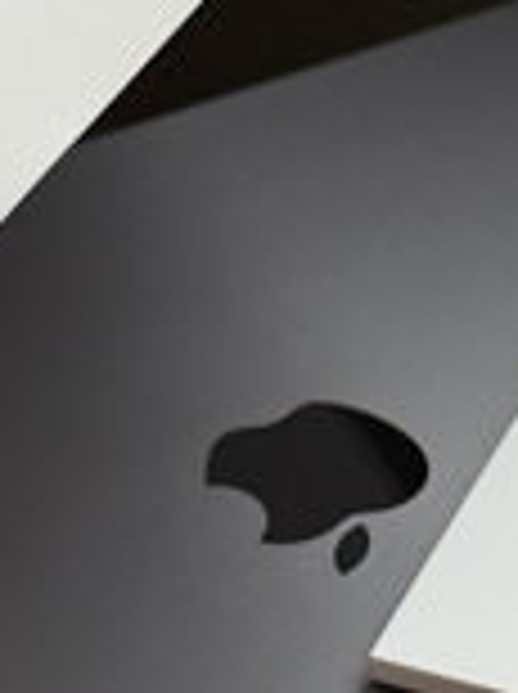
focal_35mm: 156
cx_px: 241
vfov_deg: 12.7
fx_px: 3121
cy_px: 405
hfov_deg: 9.5
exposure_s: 1/61
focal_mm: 6.76
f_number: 1.78
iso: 100
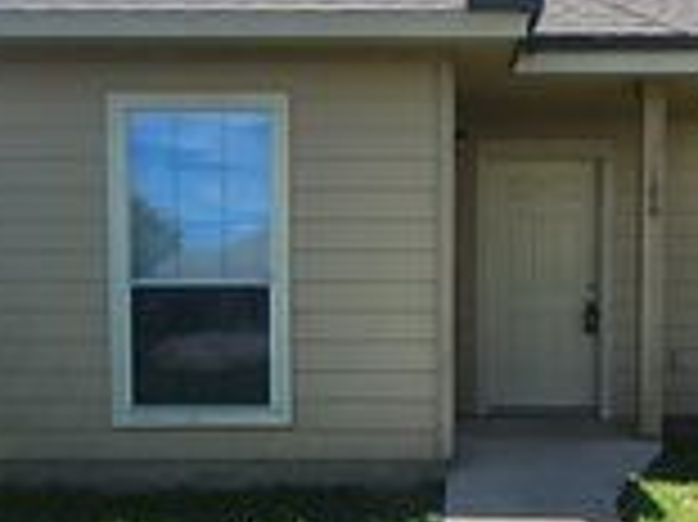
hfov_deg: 44.4
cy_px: 331
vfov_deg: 34.1
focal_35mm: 42
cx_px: 446
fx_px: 846
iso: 50
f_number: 2.2
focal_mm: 2.2
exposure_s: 1/2259
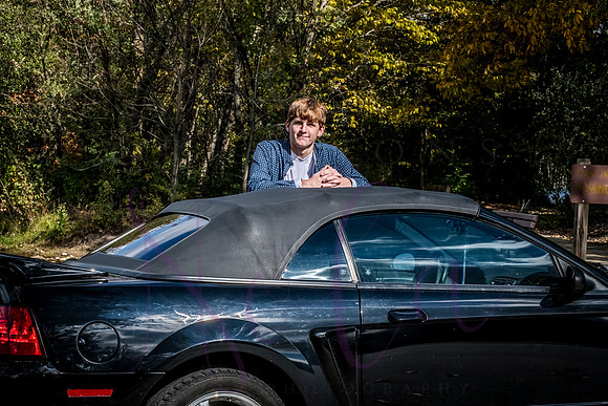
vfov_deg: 15.9
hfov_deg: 23.6
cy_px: 203
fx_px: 1453
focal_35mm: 86
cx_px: 304
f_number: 16
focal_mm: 86
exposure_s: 1/640
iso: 800
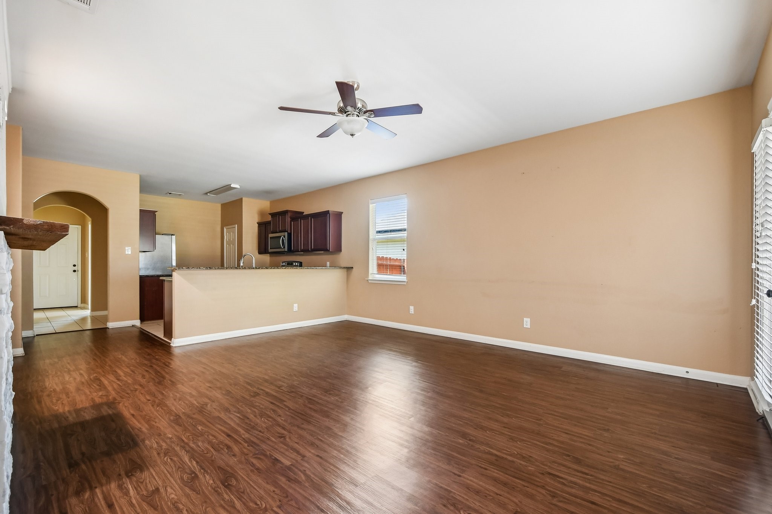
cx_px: 386
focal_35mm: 15
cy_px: 257
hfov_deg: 100.4
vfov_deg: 77.3
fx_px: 322
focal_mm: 10
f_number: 6.3
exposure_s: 1/8
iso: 400
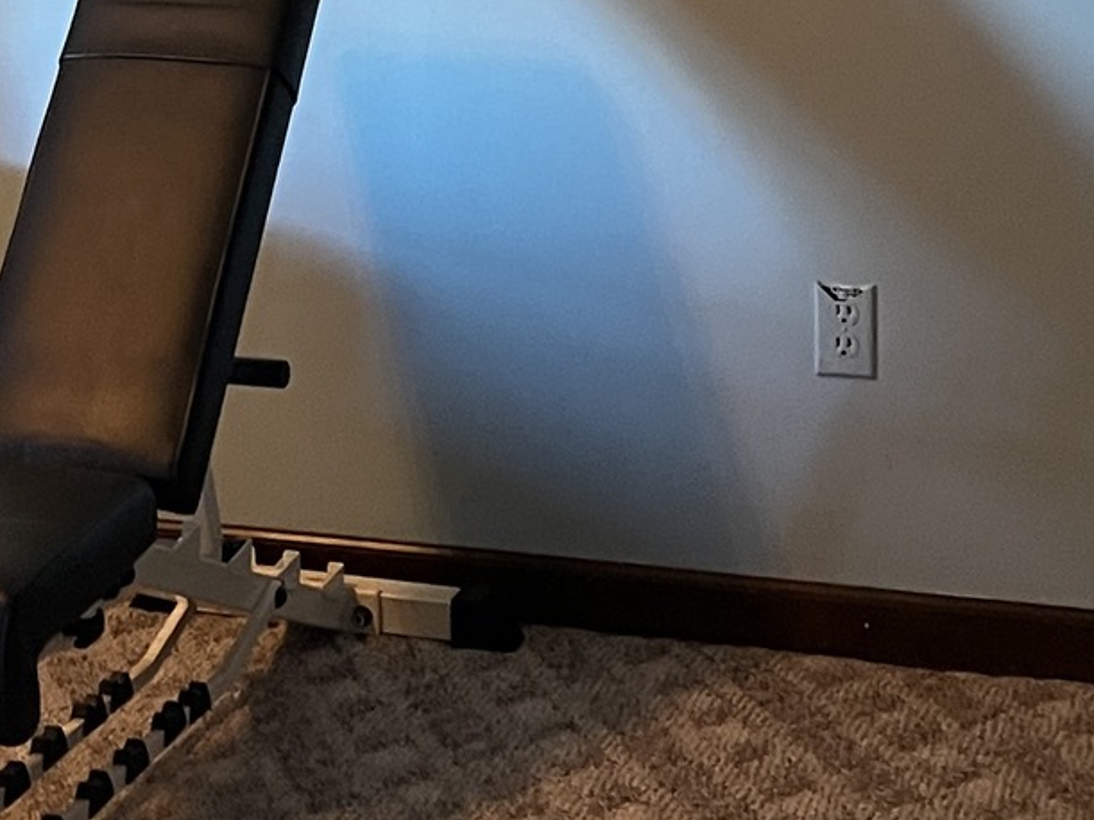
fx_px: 3097
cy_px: -111
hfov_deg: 19.9
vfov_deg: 14.7
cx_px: 301
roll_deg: +0.1
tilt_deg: -5.5
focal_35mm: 98
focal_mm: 5.7
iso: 500
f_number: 1.5
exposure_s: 1/40
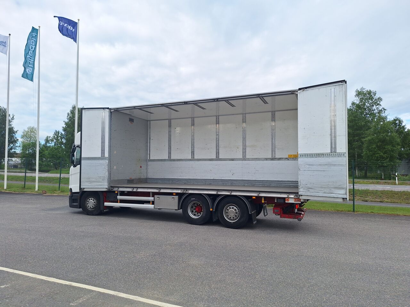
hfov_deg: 73.9
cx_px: 205
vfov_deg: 58.9
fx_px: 272
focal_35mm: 23
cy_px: 154
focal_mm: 5.54
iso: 40
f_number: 1.8
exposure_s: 1/1597
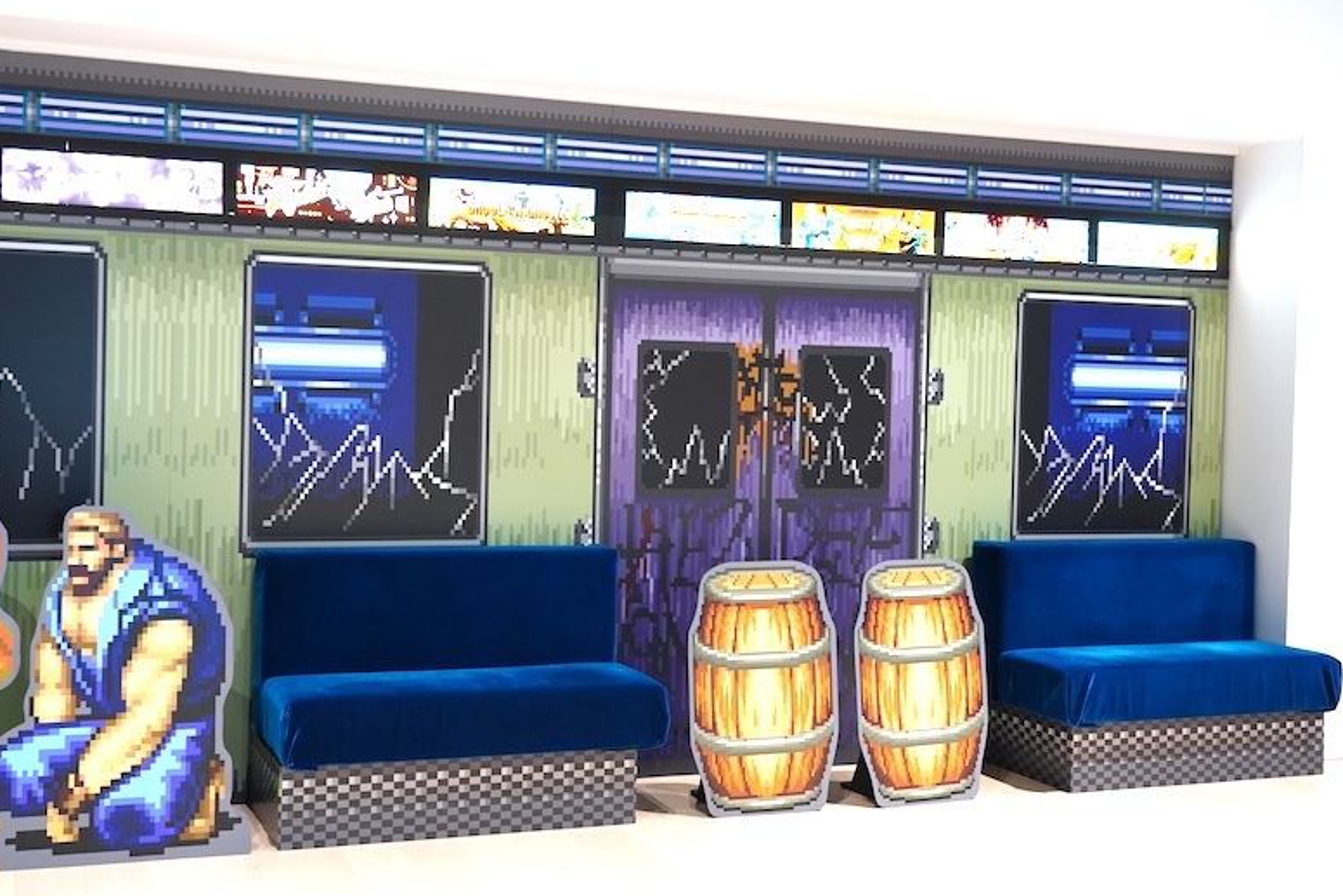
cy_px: 419
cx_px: 553
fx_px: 1492
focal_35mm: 40
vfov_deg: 33.4
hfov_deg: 48.2
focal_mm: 31
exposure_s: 1/40
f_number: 4
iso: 4000
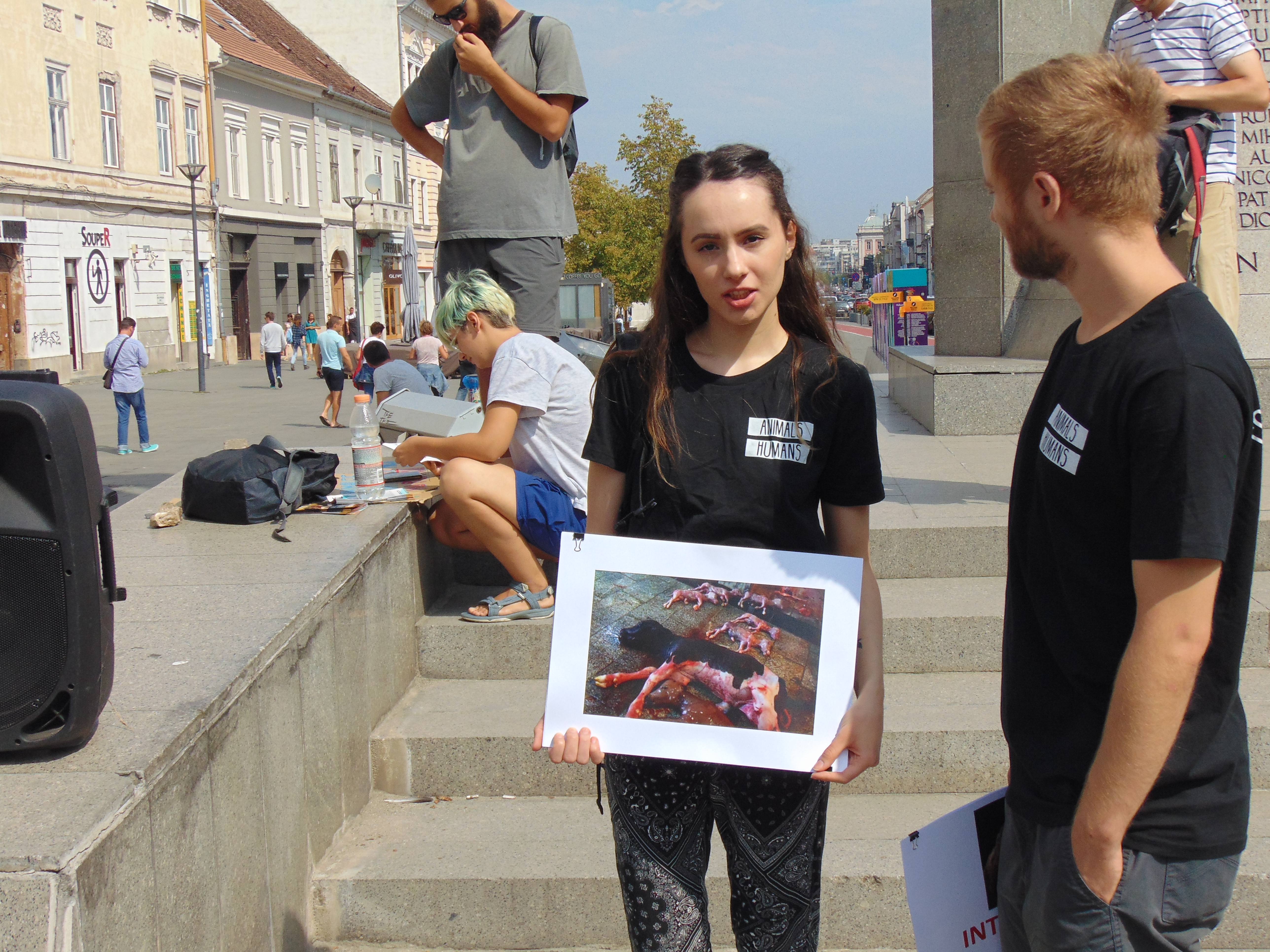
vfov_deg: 29.1
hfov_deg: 38.2
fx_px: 1834
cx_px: 635
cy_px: 476
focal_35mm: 50
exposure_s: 1/250
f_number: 9
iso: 80
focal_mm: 9
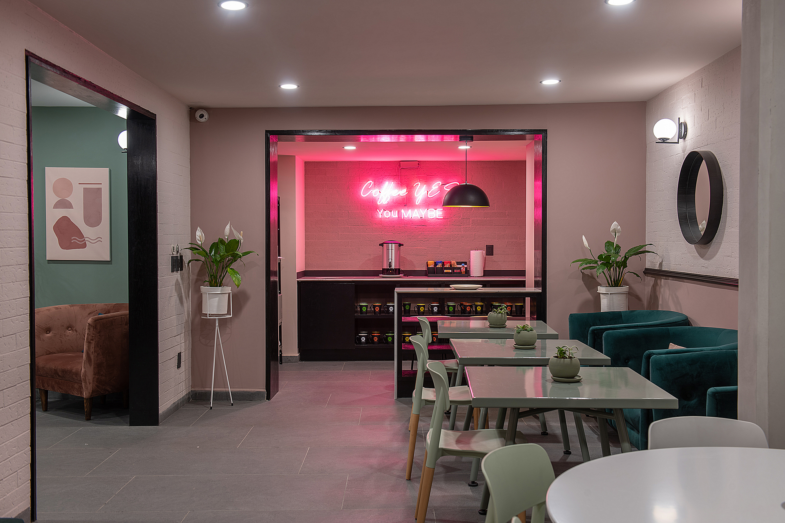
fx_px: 872
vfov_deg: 33.4
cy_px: 262
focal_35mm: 40
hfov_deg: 48.5
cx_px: 392
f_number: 11
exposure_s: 1
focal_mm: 40
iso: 64
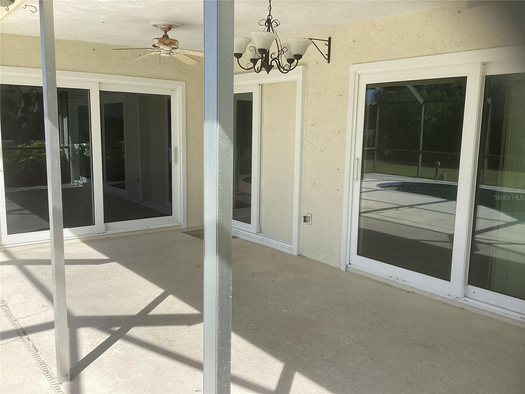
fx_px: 470
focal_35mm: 31
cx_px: 262
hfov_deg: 58.4
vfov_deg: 45.4
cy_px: 197
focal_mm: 3.3
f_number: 2.4
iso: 25
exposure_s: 1/497
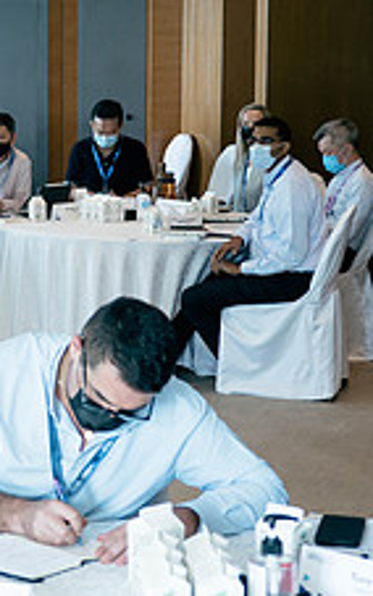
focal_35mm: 95
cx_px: -84
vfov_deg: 21.8
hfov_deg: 13.4
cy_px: 235
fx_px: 1544
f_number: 1.7
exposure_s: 1/60
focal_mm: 17
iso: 200
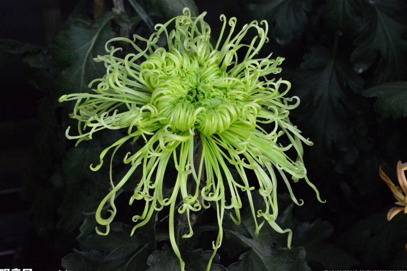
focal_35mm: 118
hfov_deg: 17.4
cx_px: 205
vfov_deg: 11.6
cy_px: 139
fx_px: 1328
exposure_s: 1/30
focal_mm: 75
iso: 6400
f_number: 11
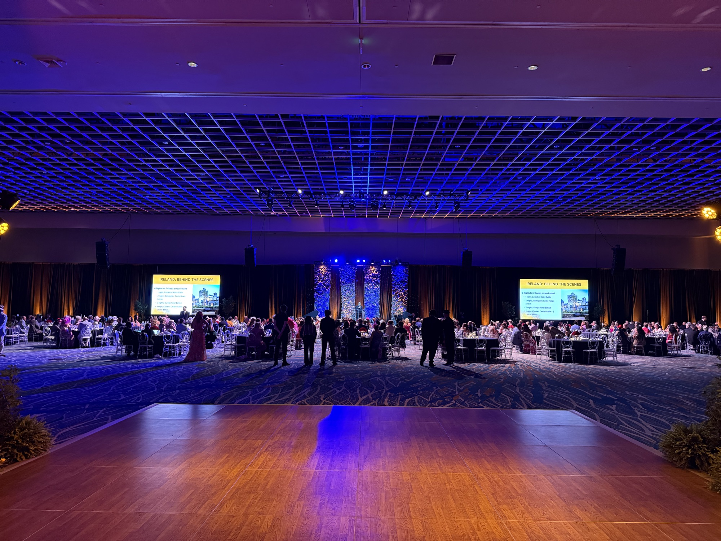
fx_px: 500
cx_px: 360
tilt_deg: +5.1
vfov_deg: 56.8
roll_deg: -0.9
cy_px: 270
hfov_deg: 71.6
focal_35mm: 24
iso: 1000
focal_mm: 6.76
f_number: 1.78
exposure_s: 1/39
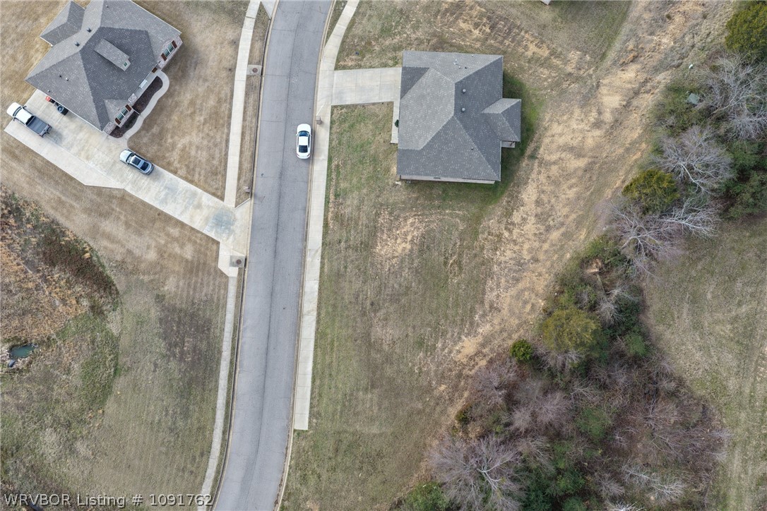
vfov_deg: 46.4
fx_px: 597
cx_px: 384
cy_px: 256
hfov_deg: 65.5
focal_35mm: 28
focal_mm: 14.45
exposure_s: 1/320
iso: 125
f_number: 2.8
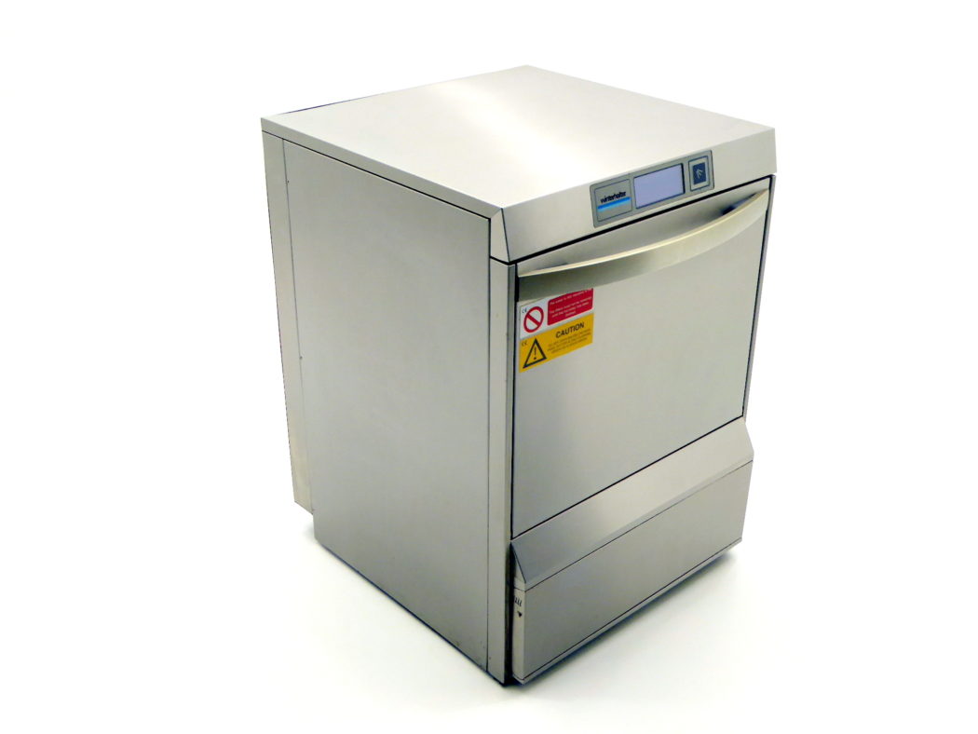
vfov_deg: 36.0
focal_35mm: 40
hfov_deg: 46.8
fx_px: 1130
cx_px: 489
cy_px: 367
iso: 125
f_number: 3.8
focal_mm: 7.2
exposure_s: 1/60
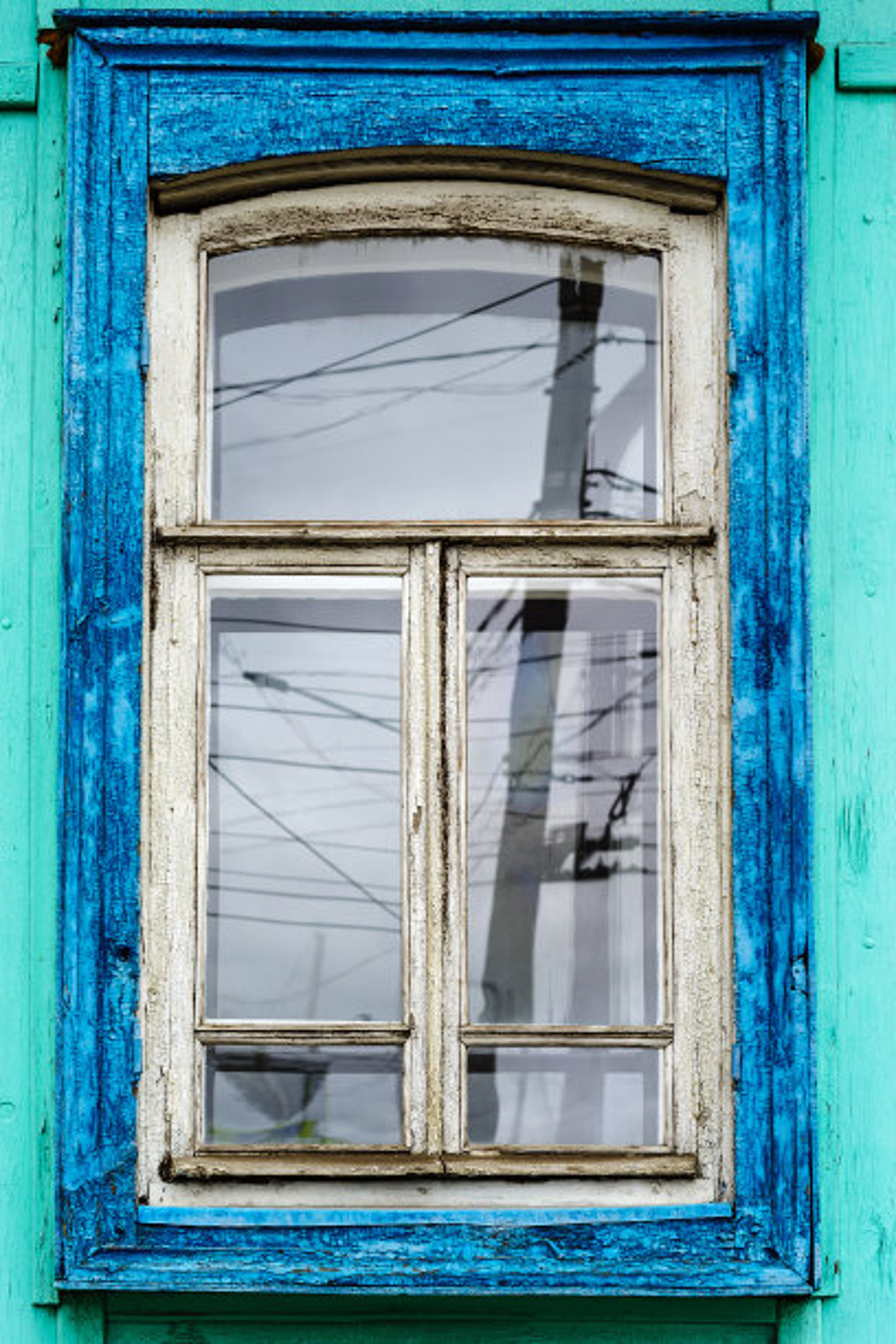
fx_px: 2613
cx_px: 448
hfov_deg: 19.5
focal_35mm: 70
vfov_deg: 28.8
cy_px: 672
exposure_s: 1/250
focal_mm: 70
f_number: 8
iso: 400
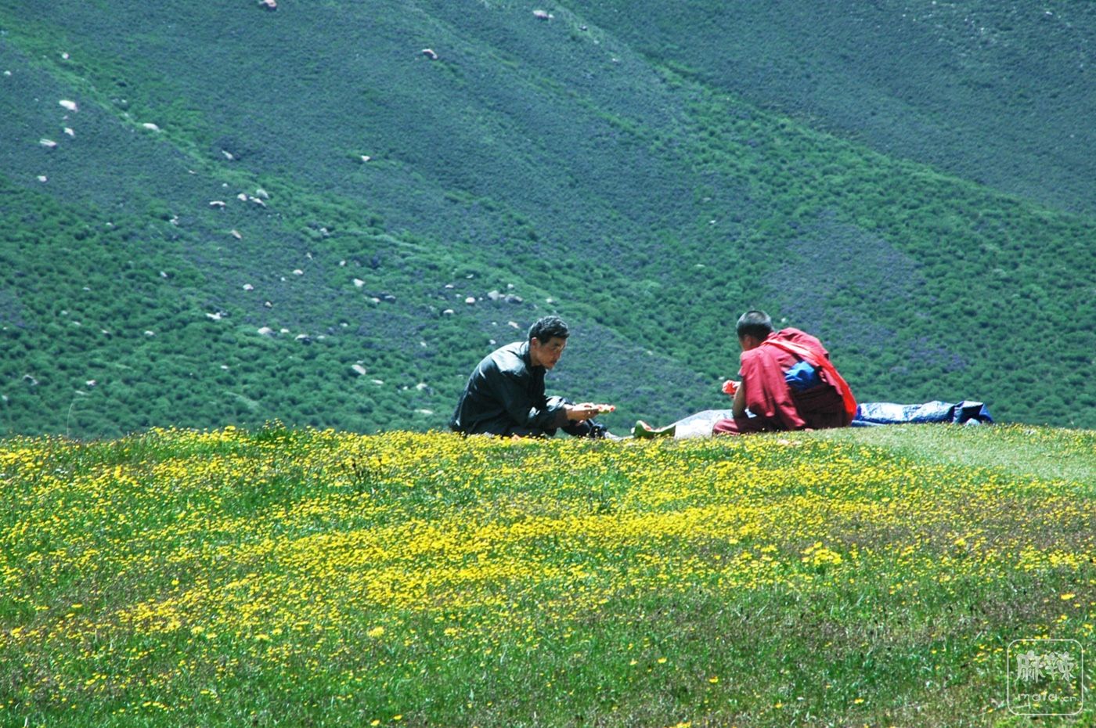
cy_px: 364
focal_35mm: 300
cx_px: 548
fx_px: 9123
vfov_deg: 4.6
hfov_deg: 6.9
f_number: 16
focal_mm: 200
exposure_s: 1/40
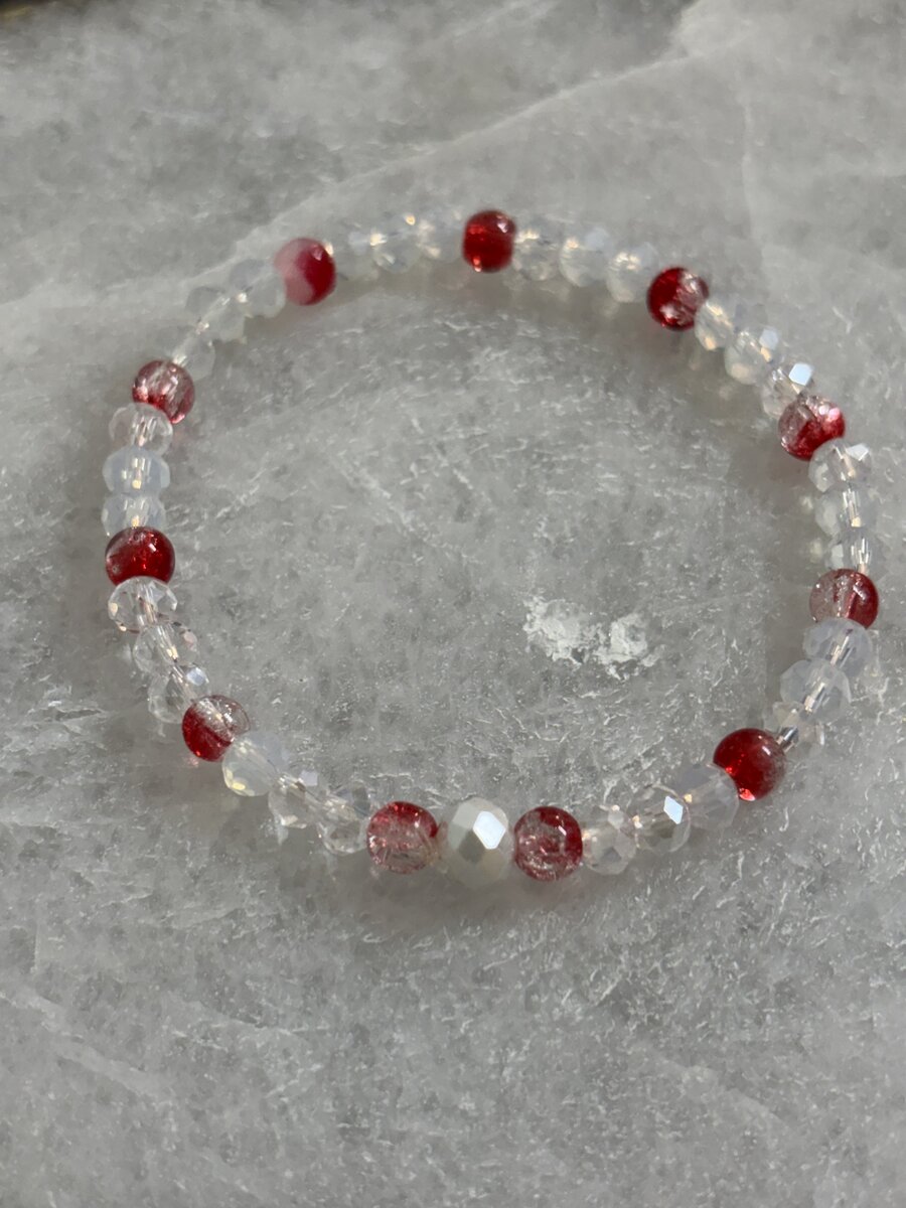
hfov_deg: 28.0
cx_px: 453
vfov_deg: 36.8
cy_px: 604
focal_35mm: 52
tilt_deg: -57.7
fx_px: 1815
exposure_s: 1/60
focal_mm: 5.96
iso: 64
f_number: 1.6
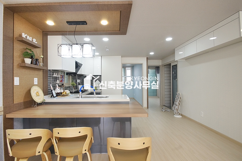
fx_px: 101
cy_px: 80
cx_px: 121
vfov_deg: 77.2
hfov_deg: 100.4
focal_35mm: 15
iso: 800
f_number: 9
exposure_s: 1/30
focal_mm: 10
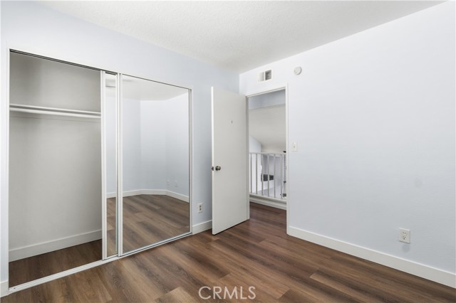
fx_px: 190
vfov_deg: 77.3
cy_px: 152
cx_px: 228
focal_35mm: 15
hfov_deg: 100.4
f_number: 7.1
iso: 100
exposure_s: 1/5
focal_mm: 10
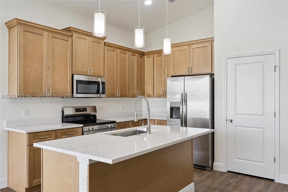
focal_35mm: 28
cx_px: 144
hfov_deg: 65.5
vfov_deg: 46.4
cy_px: 96
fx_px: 224
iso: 800
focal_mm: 28
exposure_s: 1/30
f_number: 10
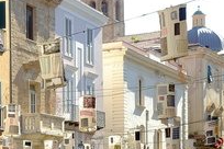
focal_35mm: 137
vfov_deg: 9.7
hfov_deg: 13.9
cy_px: 216
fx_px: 852
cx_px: -123
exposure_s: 1/60
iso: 200
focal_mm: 23
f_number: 8
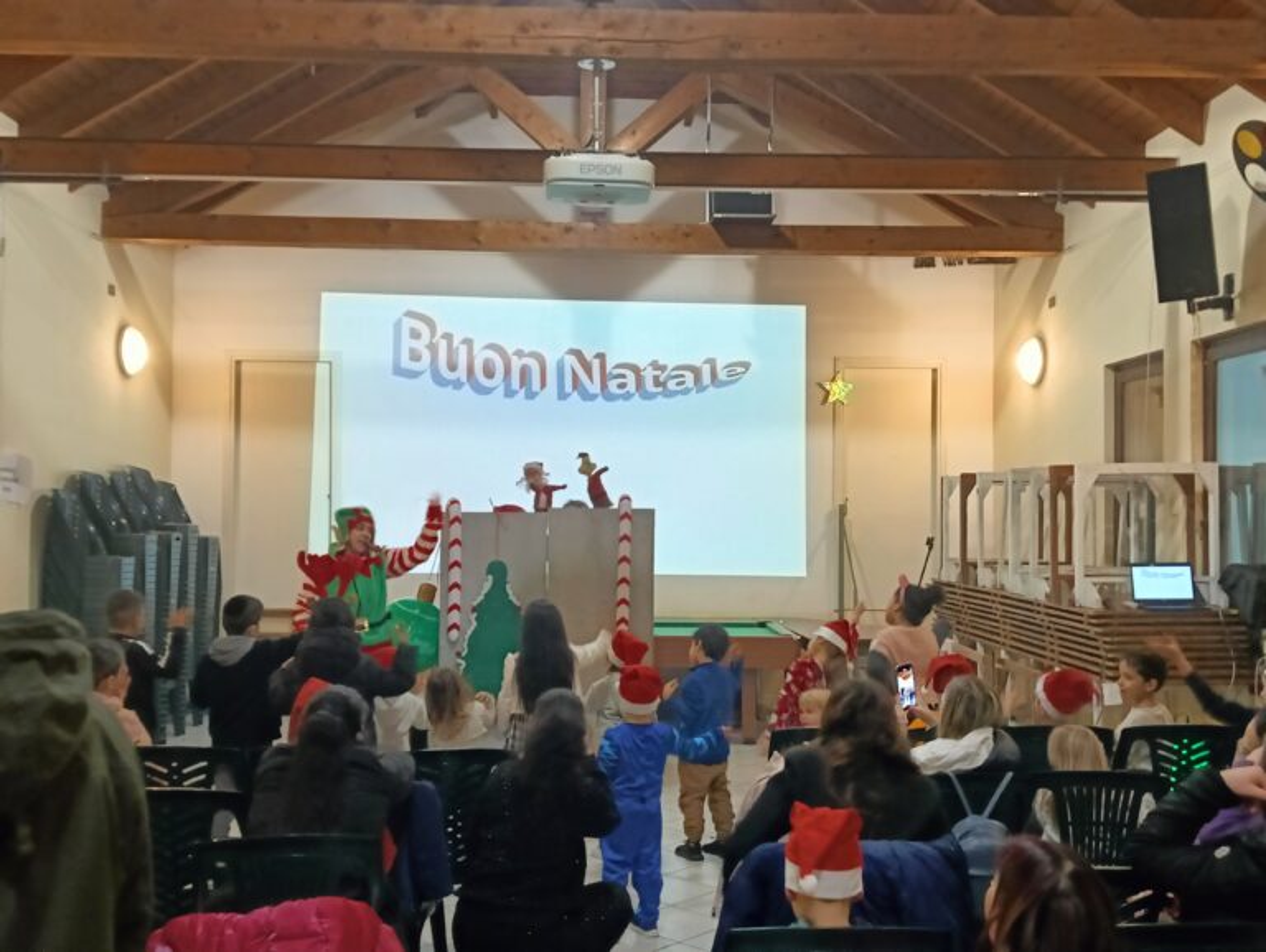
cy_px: 476
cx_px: 633
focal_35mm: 36
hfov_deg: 51.3
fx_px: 1318
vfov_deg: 39.7
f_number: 1.8
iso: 1000
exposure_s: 1/50
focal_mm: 4.05
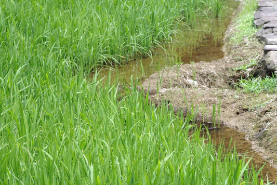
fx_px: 1109
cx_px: 302
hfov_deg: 13.9
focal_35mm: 144
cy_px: 121
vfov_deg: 9.5
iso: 100
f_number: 4.5
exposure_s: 1/320
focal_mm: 26
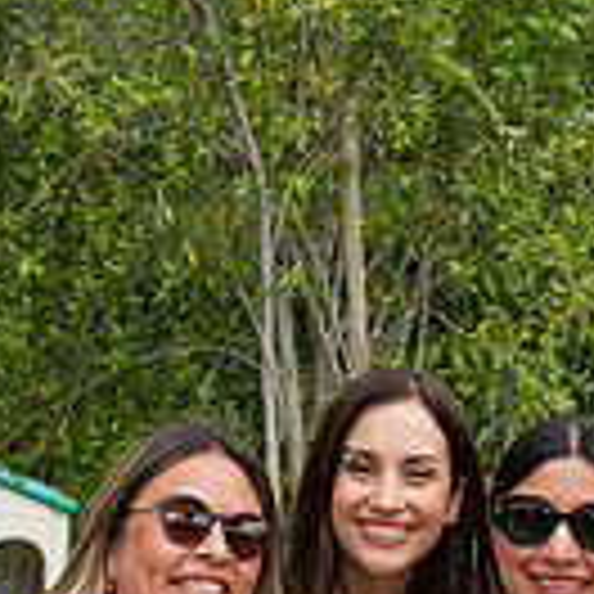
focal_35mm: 178
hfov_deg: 9.7
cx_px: 607
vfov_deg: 9.7
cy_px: 613
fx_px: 3456
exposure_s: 1/320
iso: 100
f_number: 4.5
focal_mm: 30
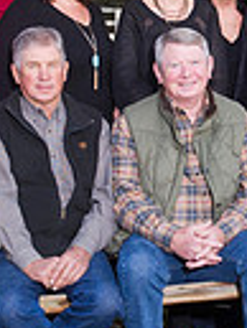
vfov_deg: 11.4
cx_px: 341
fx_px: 1643
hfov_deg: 8.4
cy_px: 64
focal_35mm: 173
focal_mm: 40
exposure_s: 1/200
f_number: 8
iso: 1000
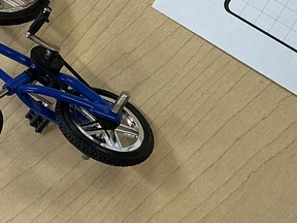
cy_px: -35
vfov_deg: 14.0
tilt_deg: -65.3
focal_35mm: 103
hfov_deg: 18.9
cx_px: 230
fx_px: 884
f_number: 1.8
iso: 50
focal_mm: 3
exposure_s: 1/120
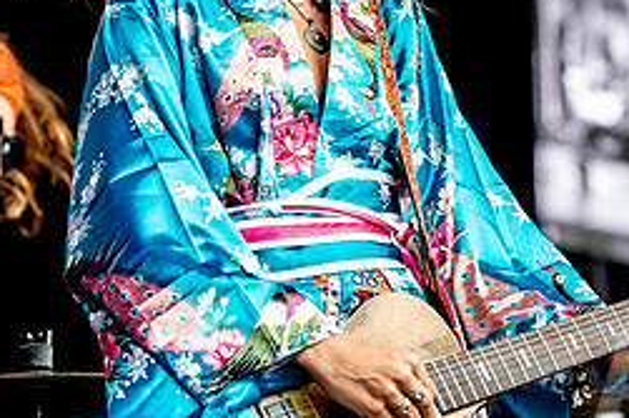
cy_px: 105
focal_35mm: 511
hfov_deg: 4.0
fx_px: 8922
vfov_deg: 2.7
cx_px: 256
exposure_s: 1/500
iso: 1100
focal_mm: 200
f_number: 4
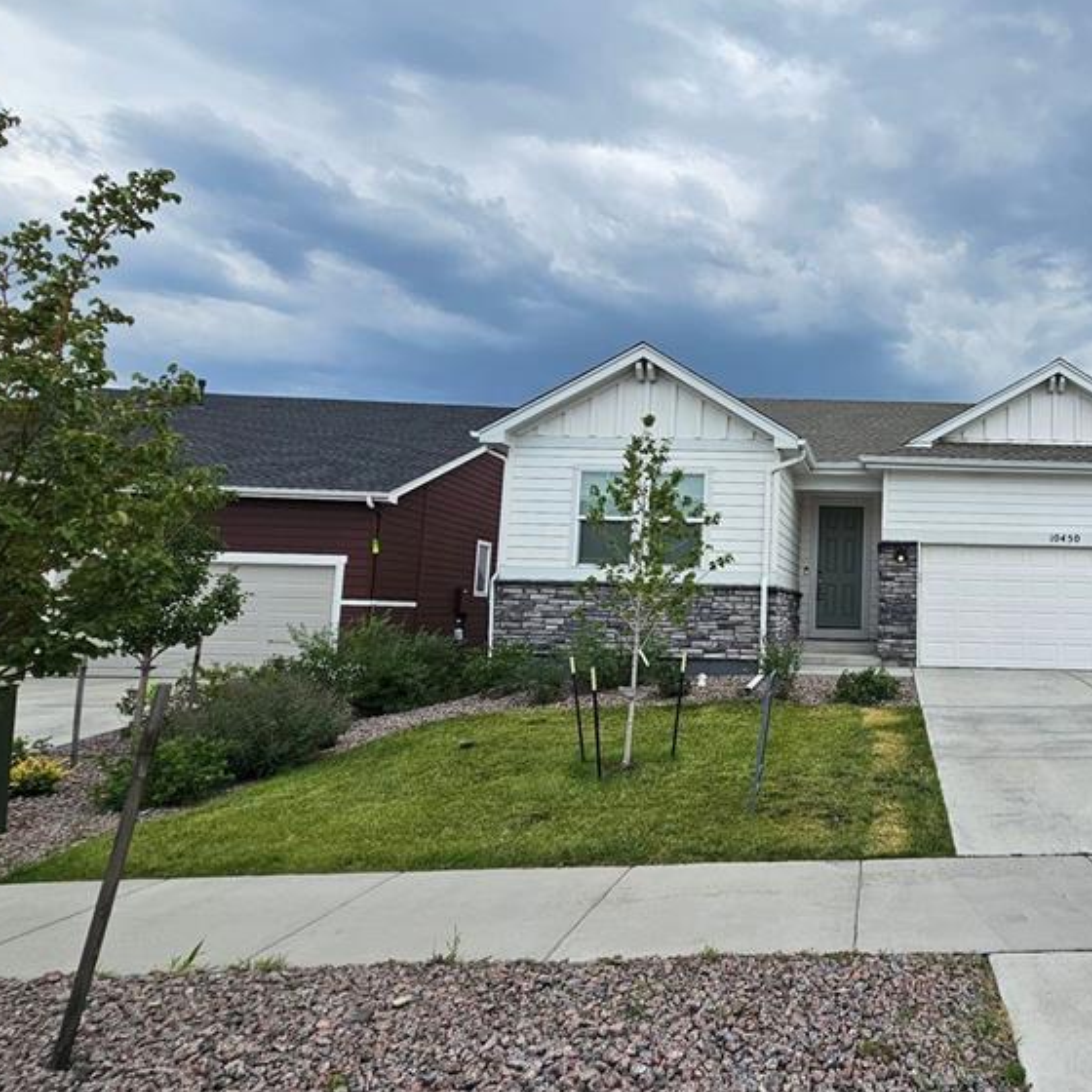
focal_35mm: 21
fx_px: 749
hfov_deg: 65.3
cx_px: 881
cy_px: 541
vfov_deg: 72.1
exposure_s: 1/1829
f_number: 2.2
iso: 50
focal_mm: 2.2
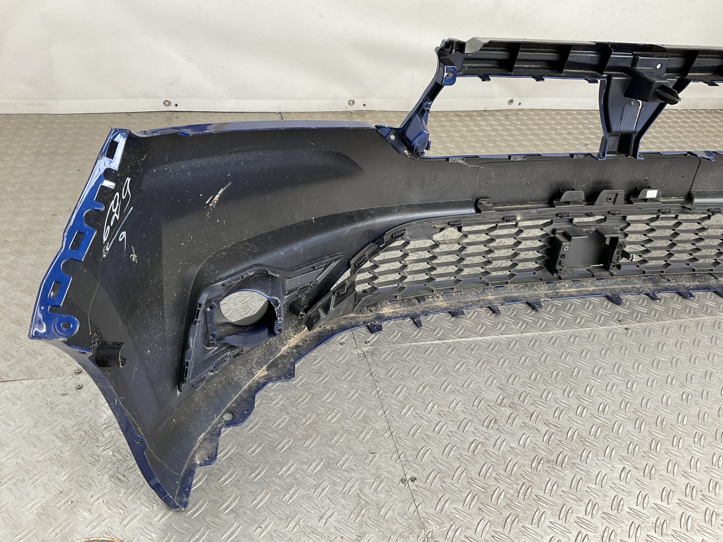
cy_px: 271
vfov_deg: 48.2
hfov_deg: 61.7
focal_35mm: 29
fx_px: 606
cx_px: 362
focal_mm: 3
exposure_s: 1/120
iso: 25
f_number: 1.8
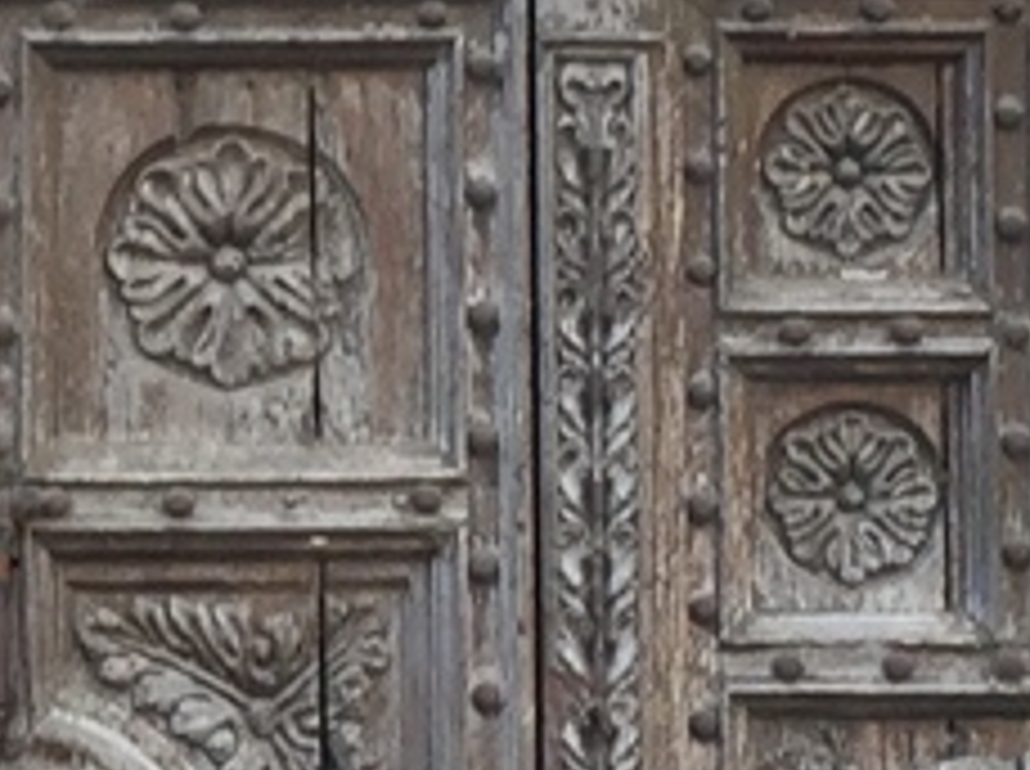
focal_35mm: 203
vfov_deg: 7.3
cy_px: 5
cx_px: -27
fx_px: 6031
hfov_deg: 9.7
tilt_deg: +6.3
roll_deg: -1.0
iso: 32
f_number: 2.2
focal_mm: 4.15
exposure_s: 1/295
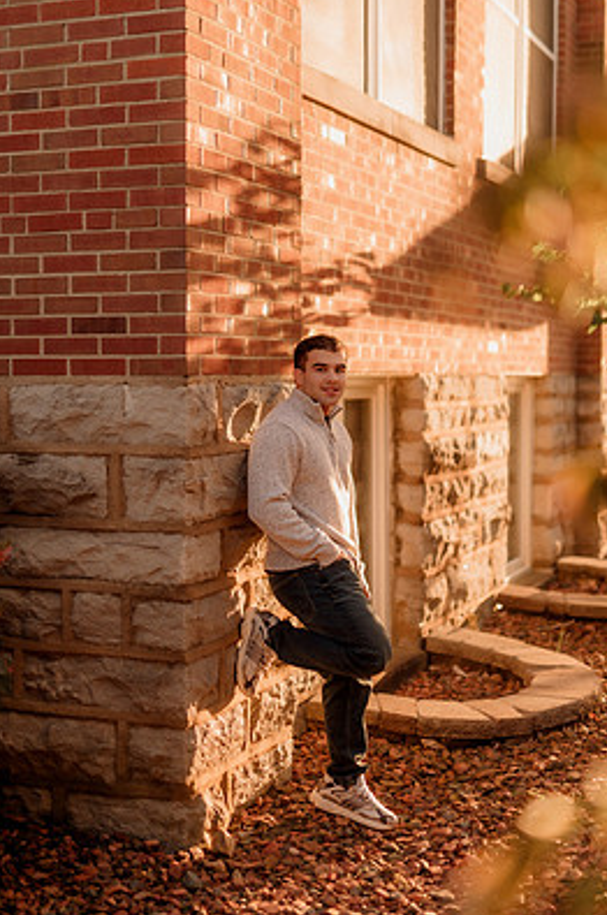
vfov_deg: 35.1
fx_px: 1447
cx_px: 309
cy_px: 433
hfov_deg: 23.7
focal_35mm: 57
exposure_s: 1/1600
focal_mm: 50
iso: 250
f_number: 1.4
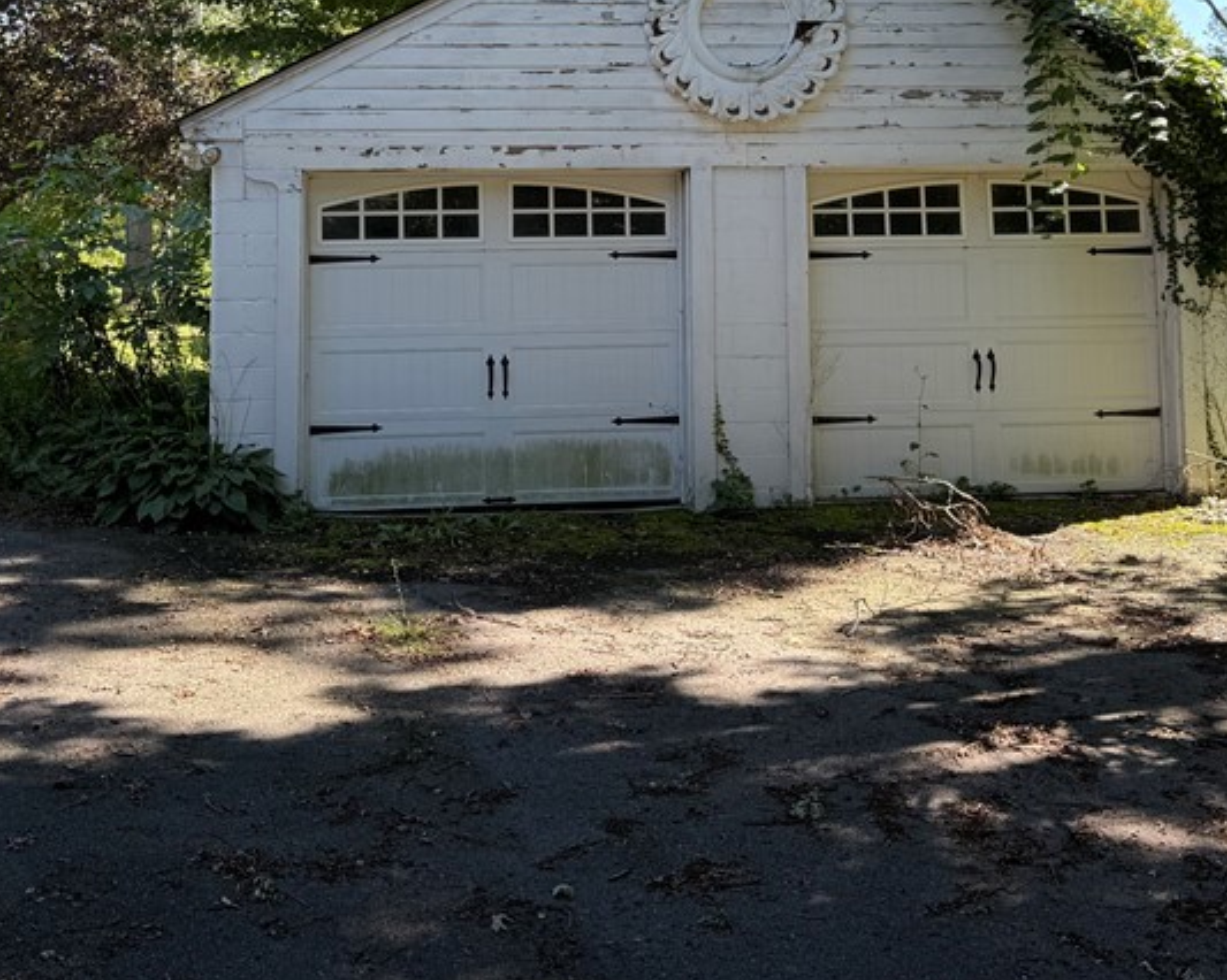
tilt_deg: +4.4
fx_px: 1634
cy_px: 163
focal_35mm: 45
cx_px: 571
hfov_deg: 41.1
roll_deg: +1.8
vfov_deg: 32.3
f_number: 1.78
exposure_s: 1/440
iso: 80
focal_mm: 6.76
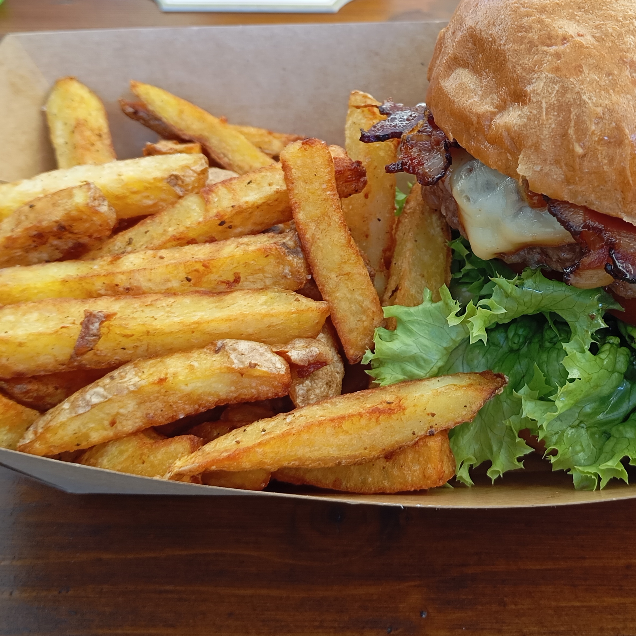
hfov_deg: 38.5
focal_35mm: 43
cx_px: 449
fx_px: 894
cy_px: 255
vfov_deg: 39.0
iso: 202
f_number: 1.8
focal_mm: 4.27
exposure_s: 1/50
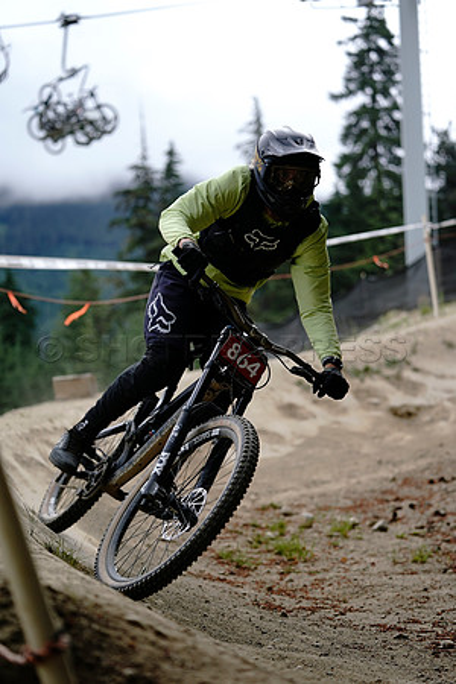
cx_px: 228
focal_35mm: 74
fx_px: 1406
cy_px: 342
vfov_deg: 27.3
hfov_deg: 18.4
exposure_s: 1/1600
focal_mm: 74
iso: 400
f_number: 2.8
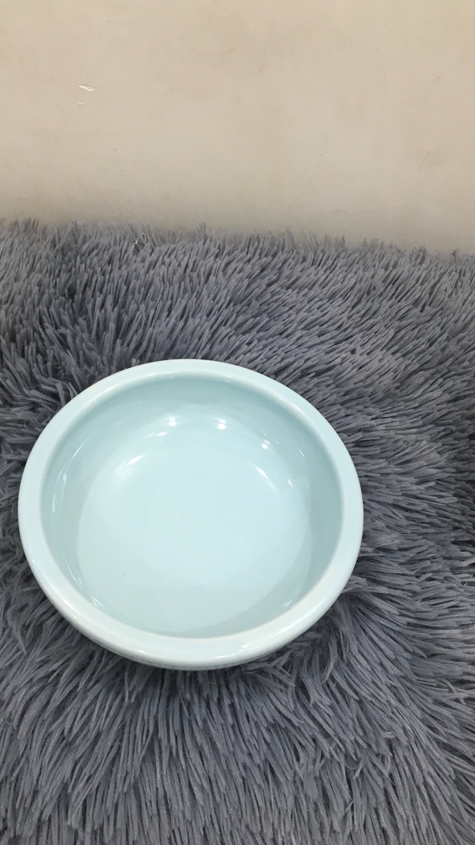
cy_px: 421
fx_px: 717
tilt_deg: -54.6
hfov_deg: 36.6
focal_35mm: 32
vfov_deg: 61.0
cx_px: 215
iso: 64
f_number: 2.2
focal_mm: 4.15
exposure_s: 1/33
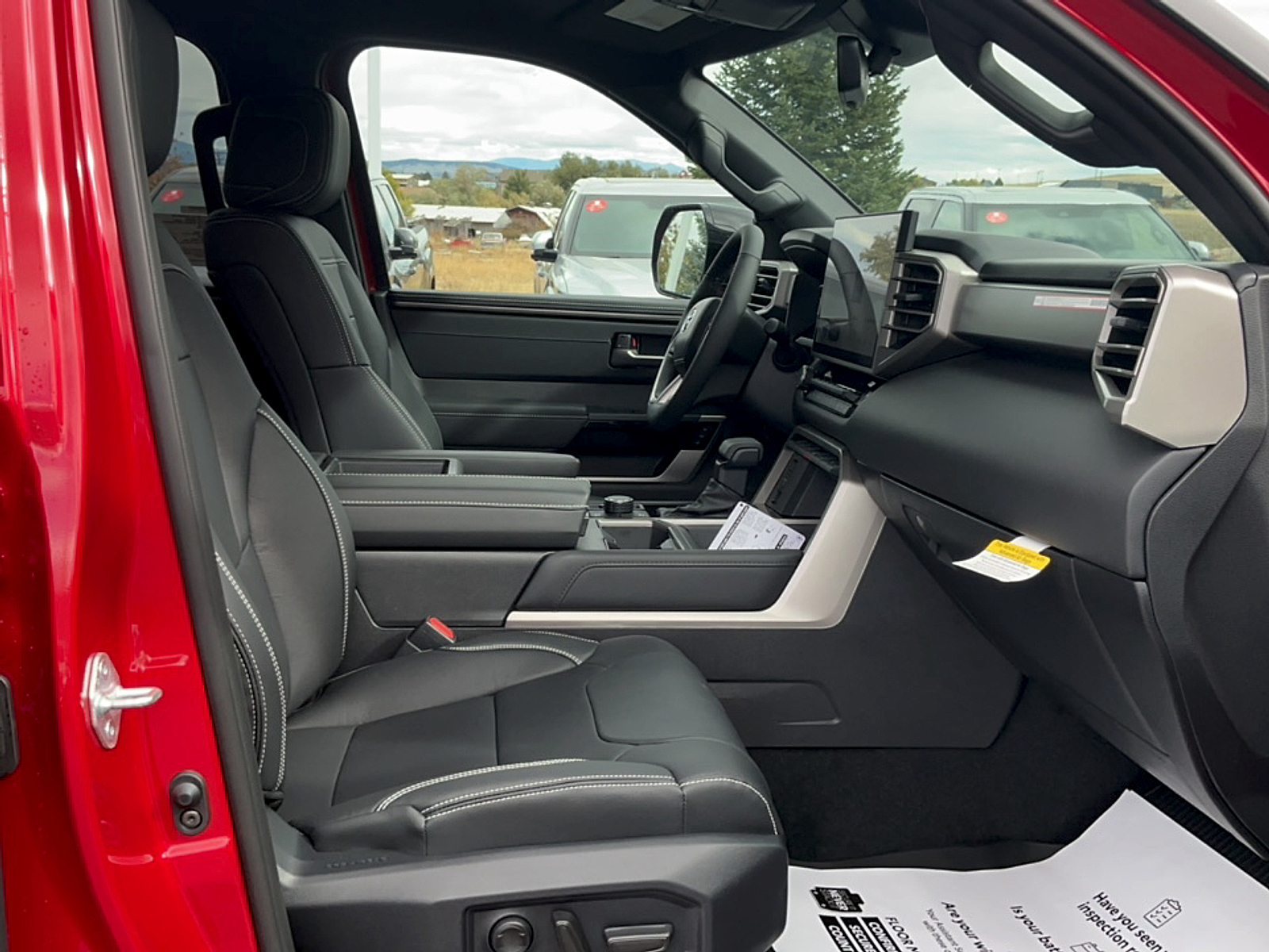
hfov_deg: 60.0
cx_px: 634
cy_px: 476
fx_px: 1100
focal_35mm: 30
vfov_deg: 46.8
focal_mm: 3
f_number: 1.8
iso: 25
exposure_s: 1/177
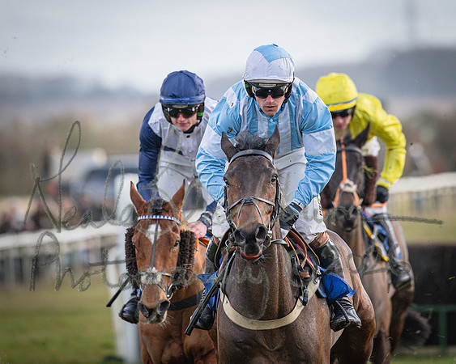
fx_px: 8620
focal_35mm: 639
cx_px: 228
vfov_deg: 2.4
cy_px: 106
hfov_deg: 3.0
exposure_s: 1/2000
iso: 800
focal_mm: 400
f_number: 5
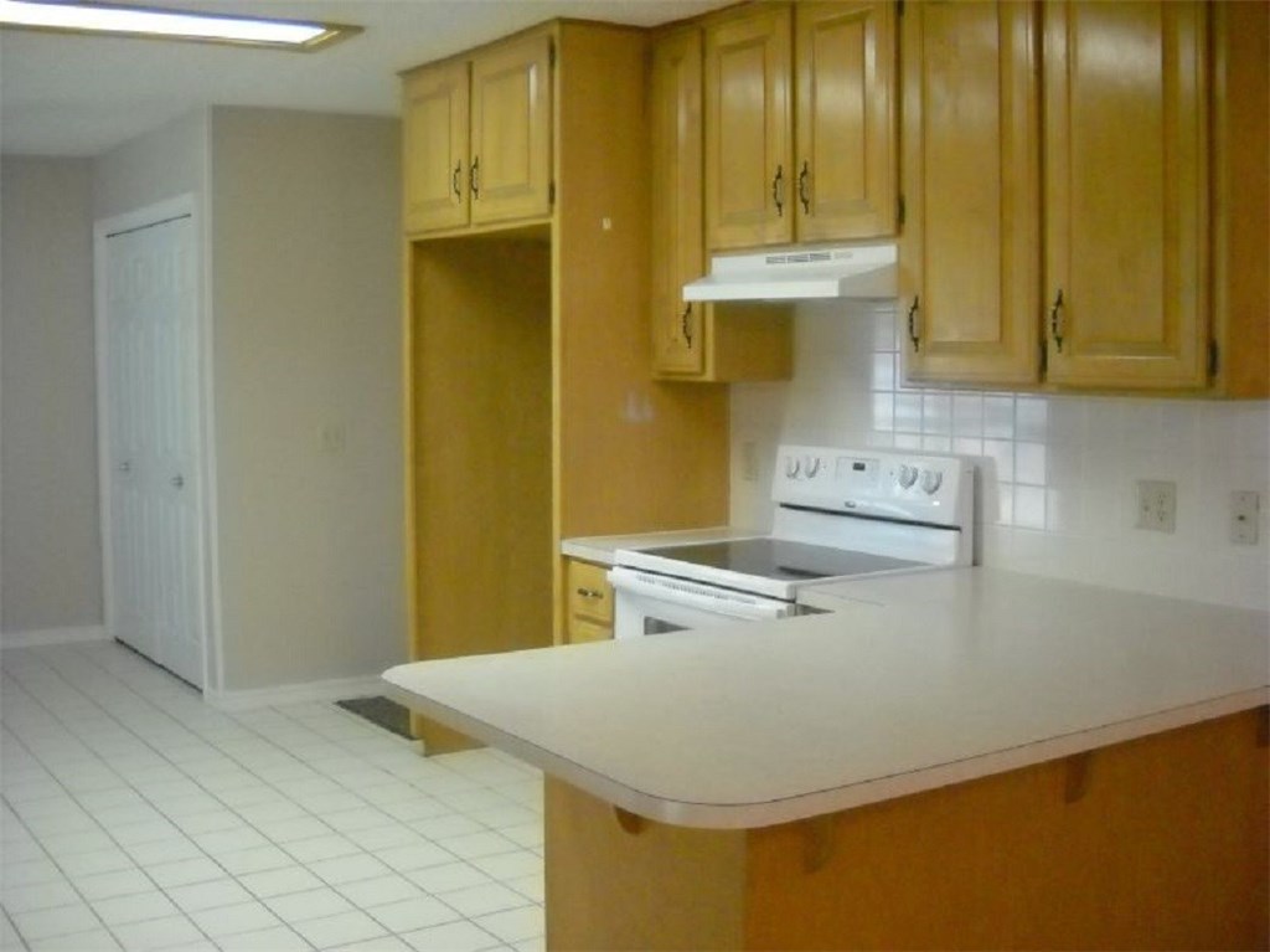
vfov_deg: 35.1
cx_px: 635
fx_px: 1504
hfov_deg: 45.8
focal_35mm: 41
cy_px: 476
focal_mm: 6.72
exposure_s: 1/80
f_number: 3.1
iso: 800
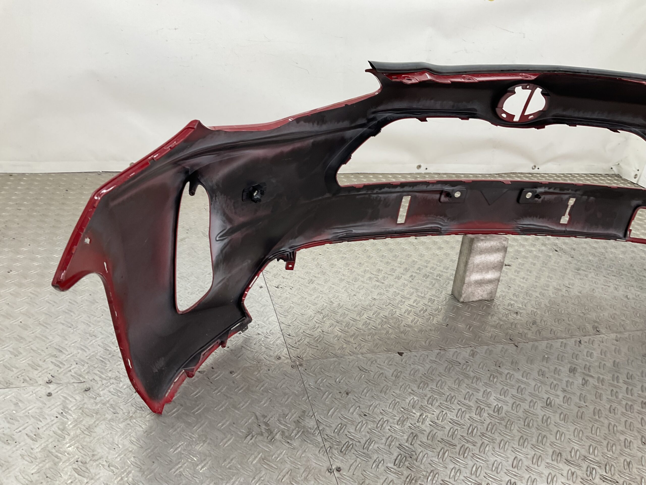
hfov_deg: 61.7
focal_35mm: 29
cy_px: 242
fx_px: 541
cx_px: 323
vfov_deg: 48.2
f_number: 1.8
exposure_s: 1/100
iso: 25
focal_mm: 3
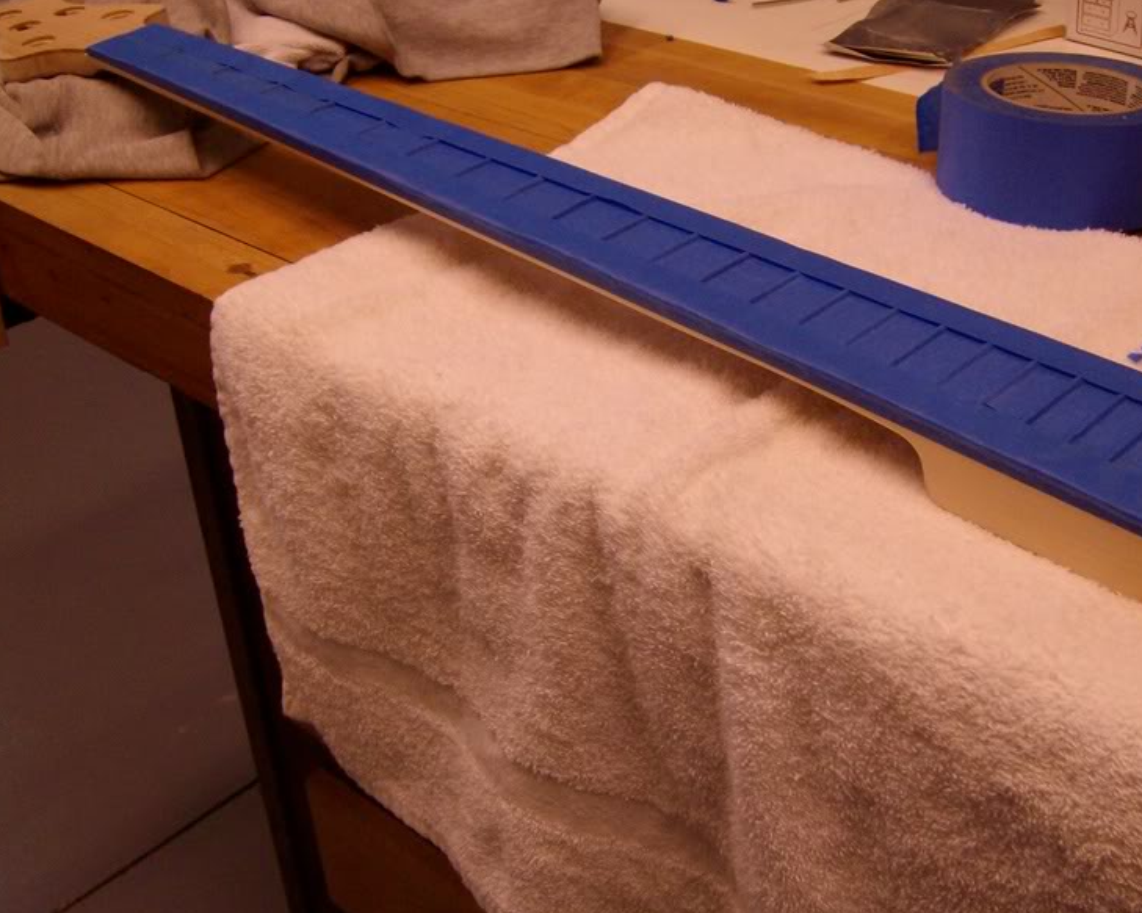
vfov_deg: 31.4
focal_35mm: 48
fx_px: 1622
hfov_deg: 38.6
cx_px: 686
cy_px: 395
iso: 109
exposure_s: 1/40
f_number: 2.8
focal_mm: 5.8
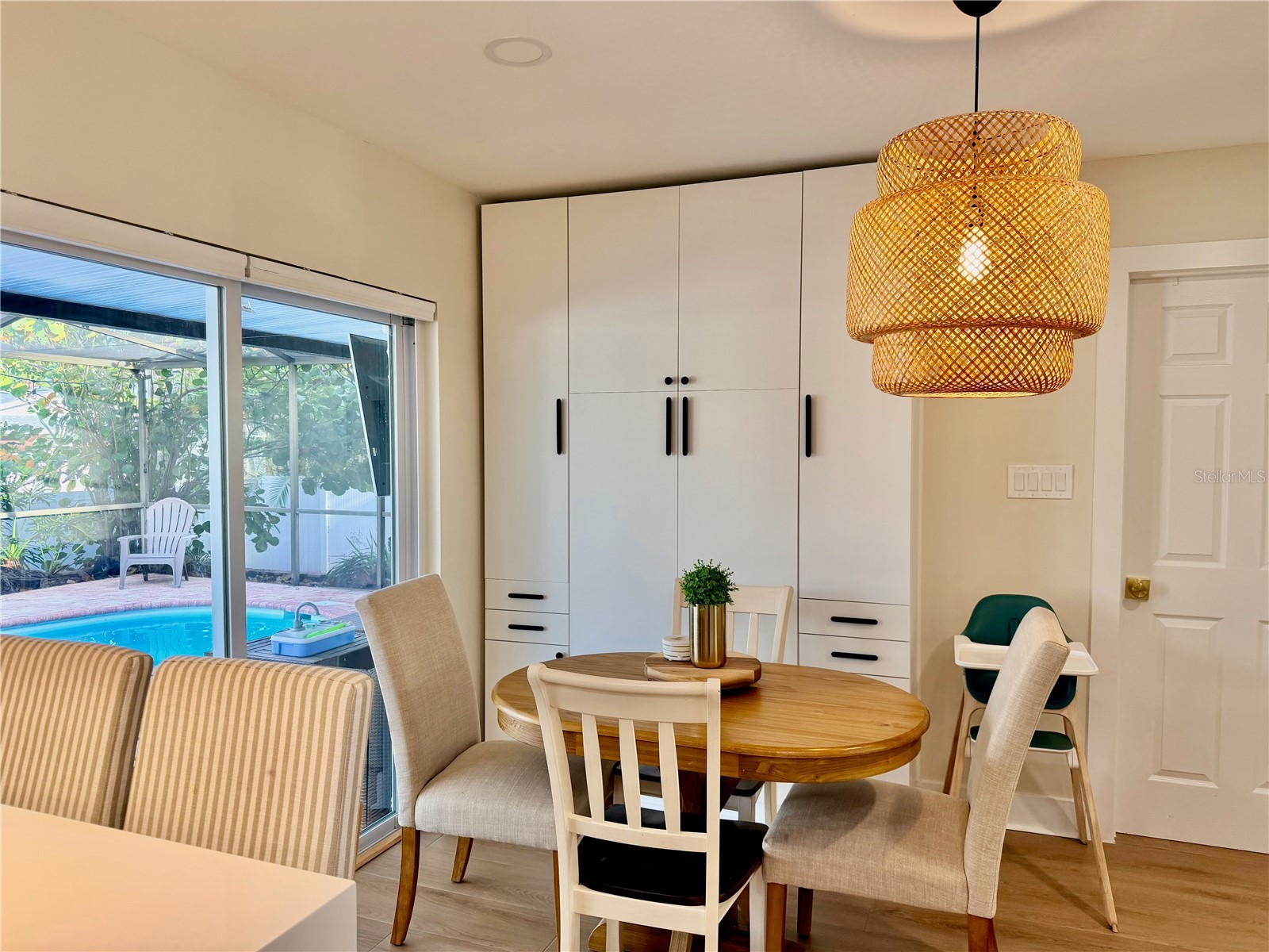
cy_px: 476
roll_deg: -0.7
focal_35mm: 24
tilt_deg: -2.3
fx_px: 880
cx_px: 634
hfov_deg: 71.6
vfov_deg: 56.8
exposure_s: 1/120
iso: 100
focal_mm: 6.76
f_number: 1.78
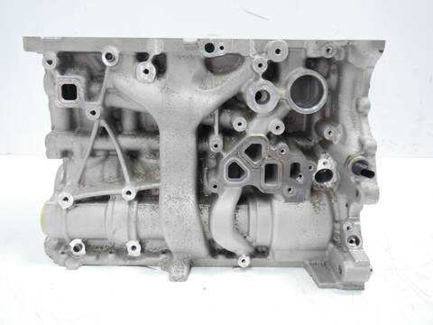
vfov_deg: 49.7
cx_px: 216
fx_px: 350
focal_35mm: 28
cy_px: 162
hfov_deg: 63.4
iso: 1250
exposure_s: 1/60
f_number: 3.5
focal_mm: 14
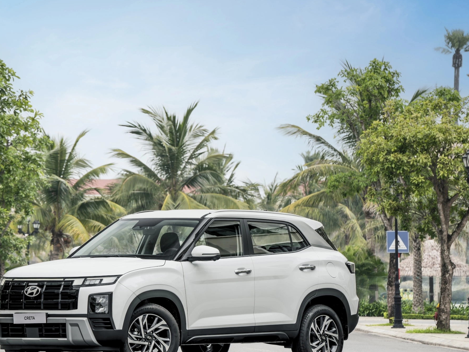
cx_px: 162
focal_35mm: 259
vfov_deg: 5.7
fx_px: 3510
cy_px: 193
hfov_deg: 7.6
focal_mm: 200
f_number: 10
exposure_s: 1/200
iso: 320
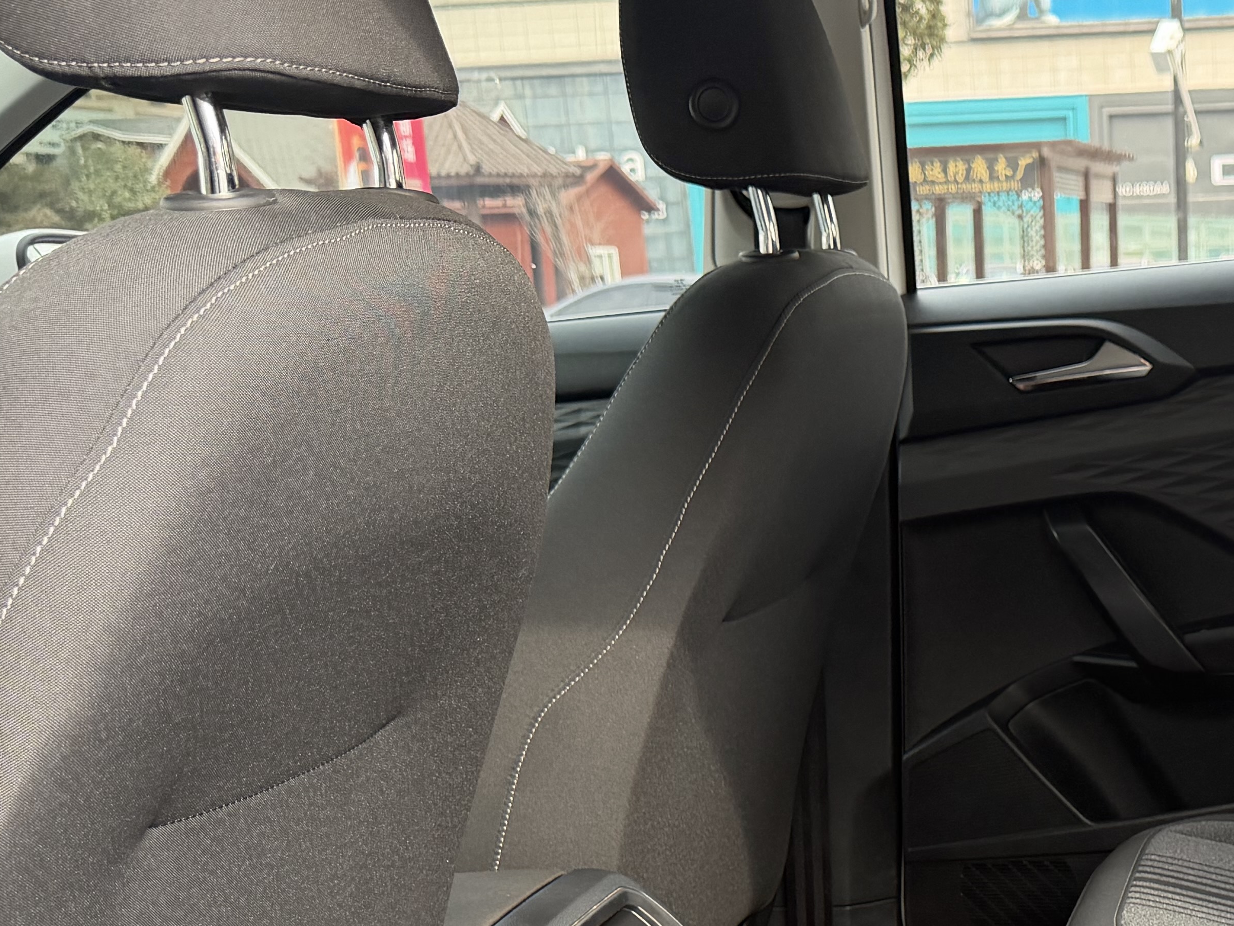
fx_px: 2032
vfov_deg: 24.5
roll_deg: +2.1
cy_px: 927
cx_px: 1155
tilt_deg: -17.5
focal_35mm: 57
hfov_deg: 31.8
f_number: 1.78
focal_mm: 6.76
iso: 160
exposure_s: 1/226
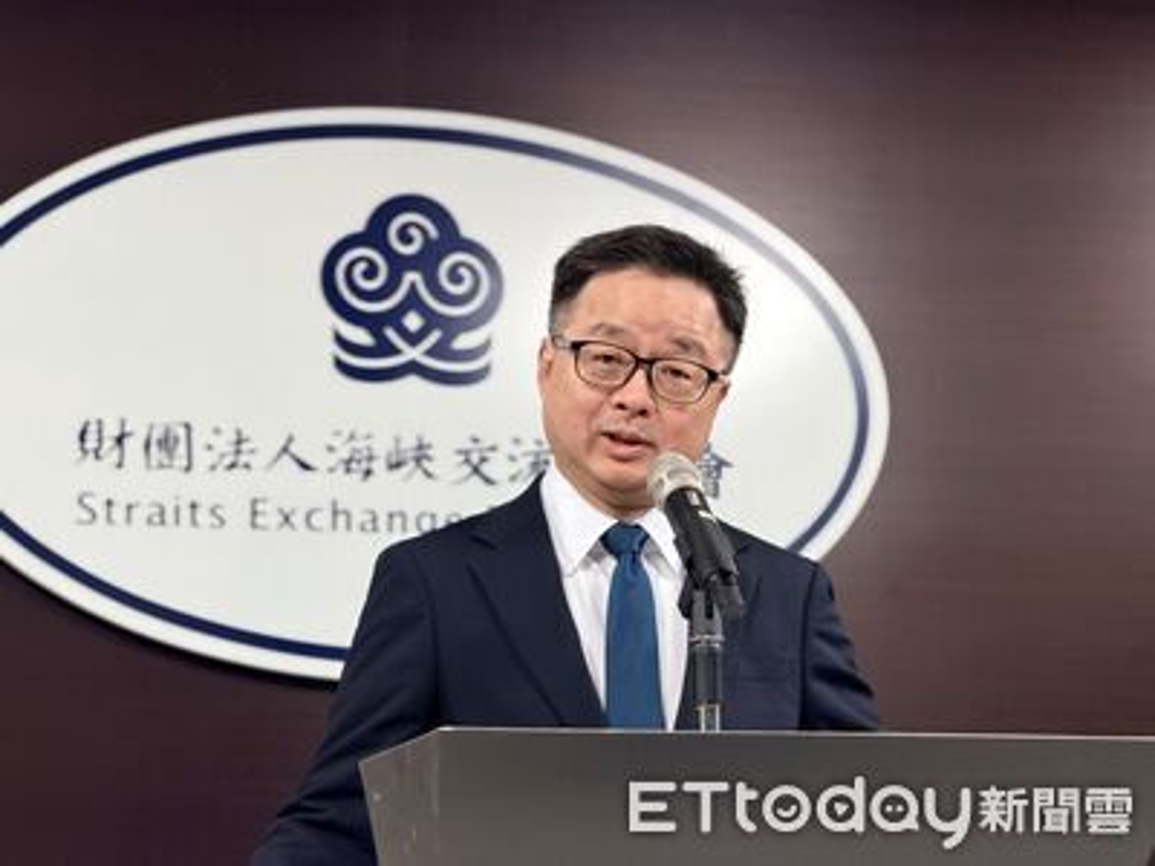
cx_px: 578
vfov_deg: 14.8
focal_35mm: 100
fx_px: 3337
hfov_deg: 19.6
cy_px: 433
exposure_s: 1/120
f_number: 2.8
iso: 250
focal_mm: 16.89
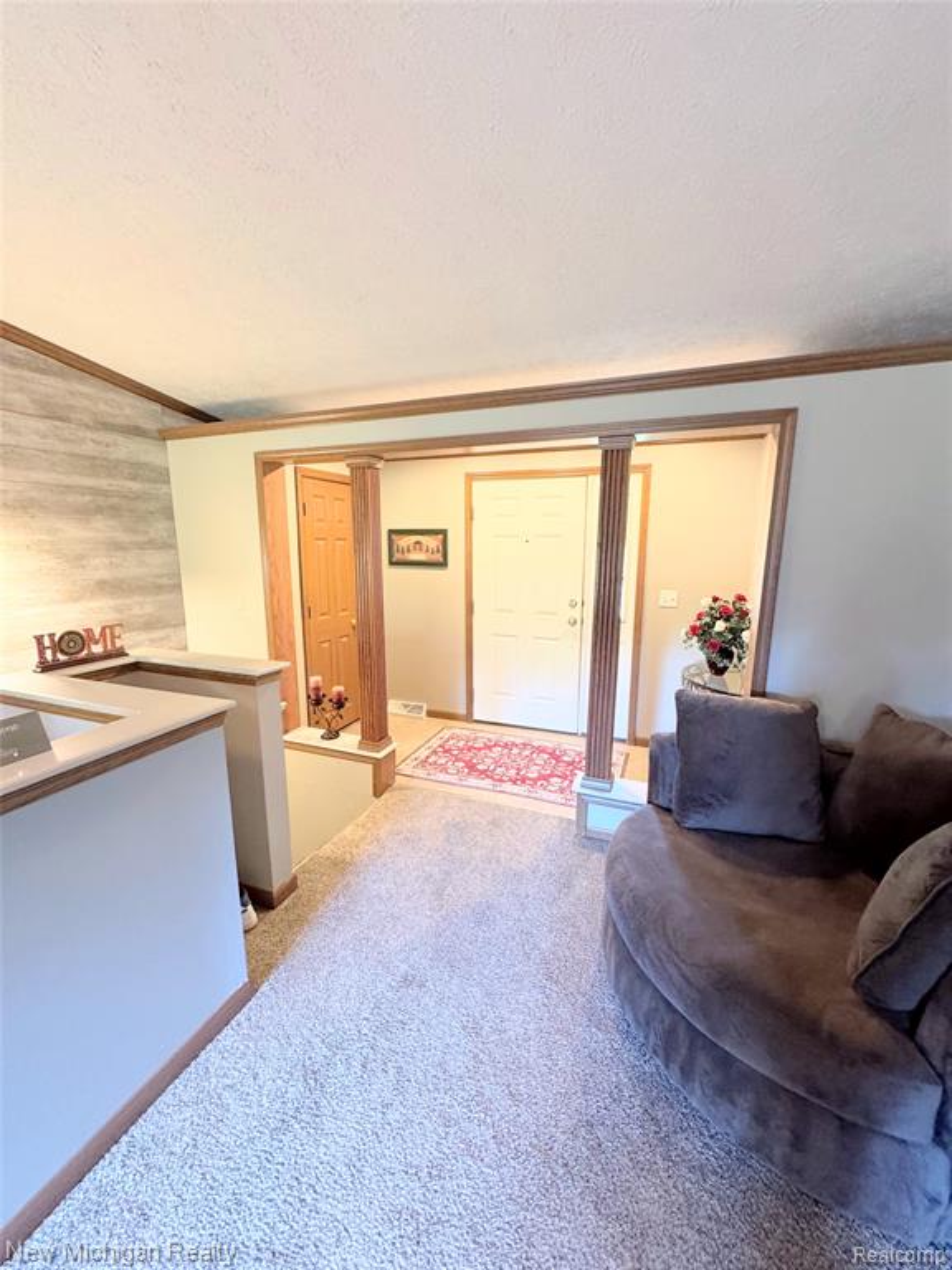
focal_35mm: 14
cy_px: 635
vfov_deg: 102.1
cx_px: 476
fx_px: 513
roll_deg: +2.4
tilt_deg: -9.5
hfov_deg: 85.7
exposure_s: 1/60
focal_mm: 2.22
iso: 400
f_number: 2.2
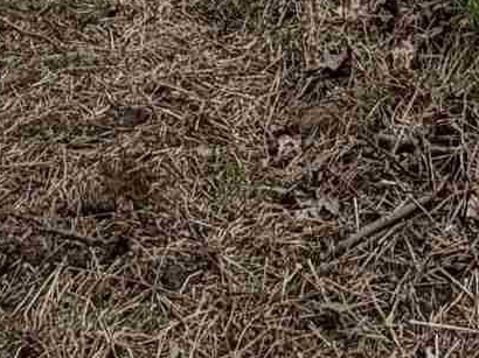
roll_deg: -0.8
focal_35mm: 105
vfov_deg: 8.8
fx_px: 1452
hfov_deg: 18.1
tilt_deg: +2.9
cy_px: -957
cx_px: 507
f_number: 2.2
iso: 25
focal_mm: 2.22
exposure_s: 1/770
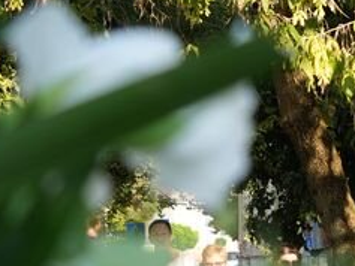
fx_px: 1919
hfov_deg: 10.3
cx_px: 484
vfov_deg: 7.8
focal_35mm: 187
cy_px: 350
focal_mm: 45
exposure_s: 1/100
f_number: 5.6
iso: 100
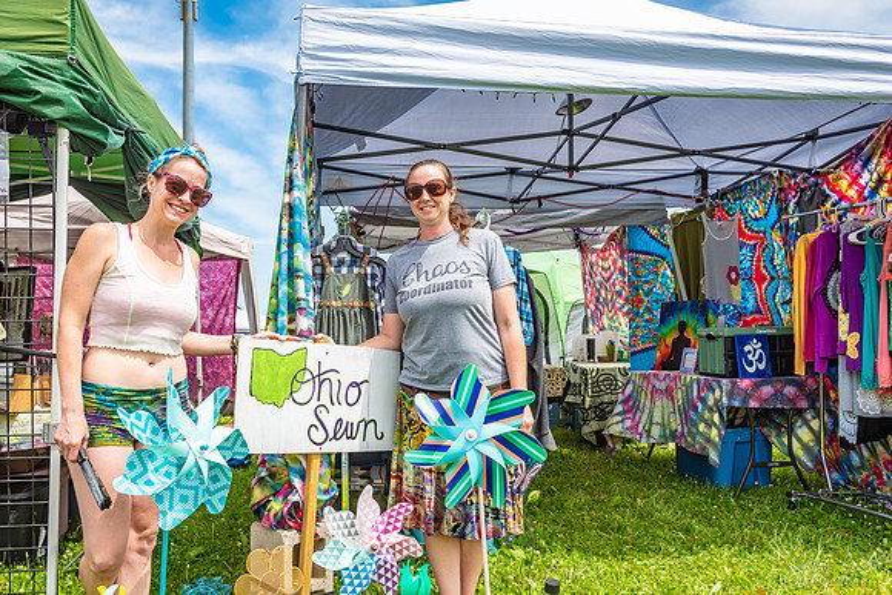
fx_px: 867
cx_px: 446
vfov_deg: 37.9
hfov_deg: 54.4
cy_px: 298
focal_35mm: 35
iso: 100
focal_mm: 35
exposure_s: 1/320
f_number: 5.6
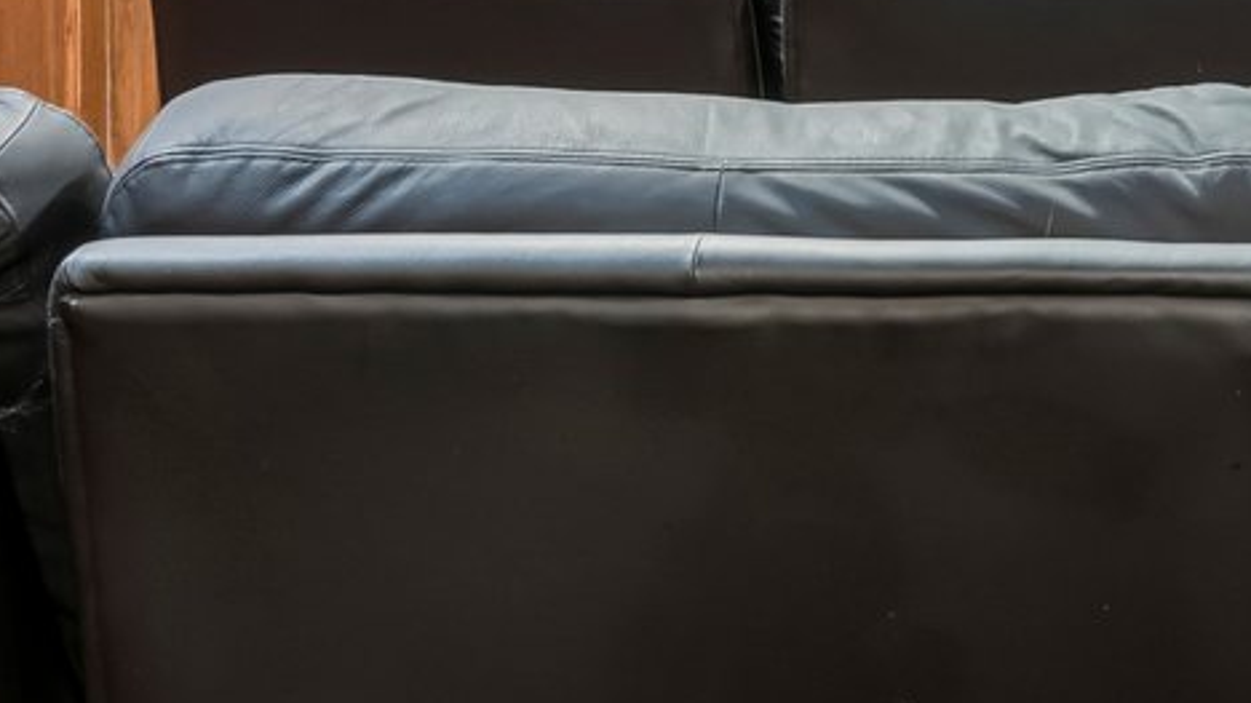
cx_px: 1411
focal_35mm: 78
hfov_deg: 25.1
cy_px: -565
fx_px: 2587
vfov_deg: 13.8
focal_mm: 17
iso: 400
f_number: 9
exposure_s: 1
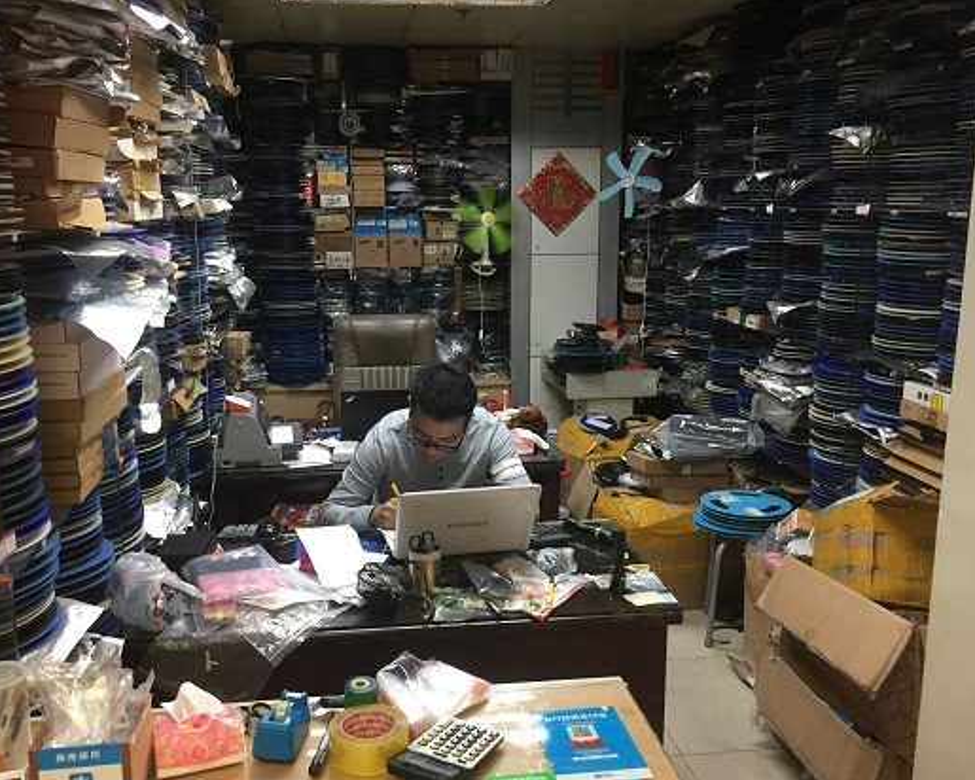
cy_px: 420
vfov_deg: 44.5
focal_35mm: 33
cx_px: 458
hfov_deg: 54.2
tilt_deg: -12.4
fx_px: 952
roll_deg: -0.4
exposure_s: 1/33
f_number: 2.2
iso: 160
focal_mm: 4.15
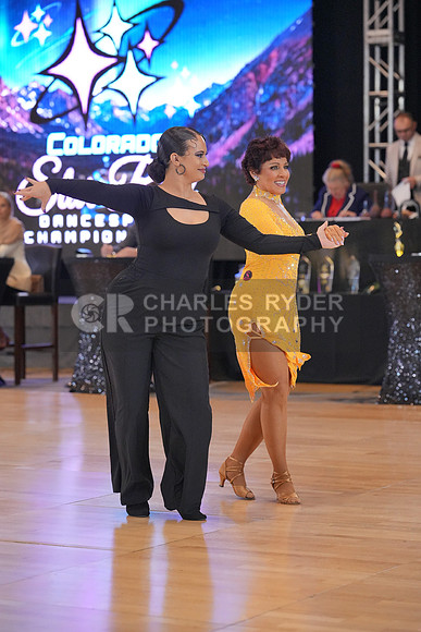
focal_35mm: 100
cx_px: 210
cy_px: 316
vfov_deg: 20.4
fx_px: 1753
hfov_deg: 13.7
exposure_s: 1/500
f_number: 3.5
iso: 4000
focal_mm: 100
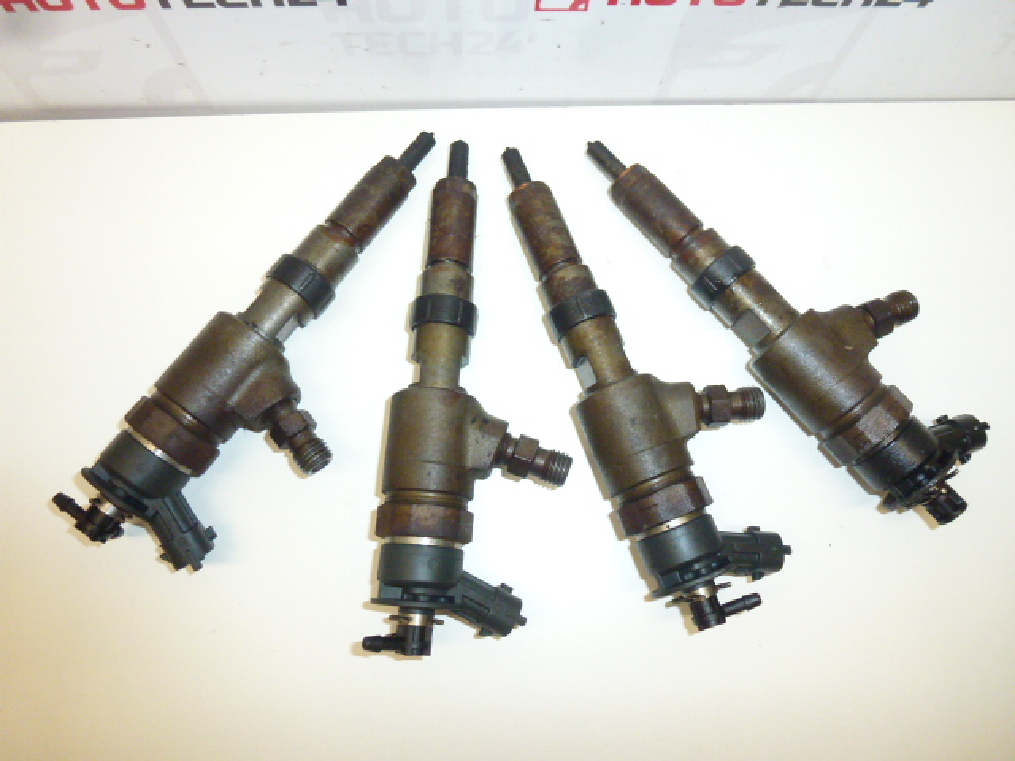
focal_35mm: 24
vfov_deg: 56.8
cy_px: 380
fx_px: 704
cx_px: 508
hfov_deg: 71.6
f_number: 3.3
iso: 400
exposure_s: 1/320
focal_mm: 4.3
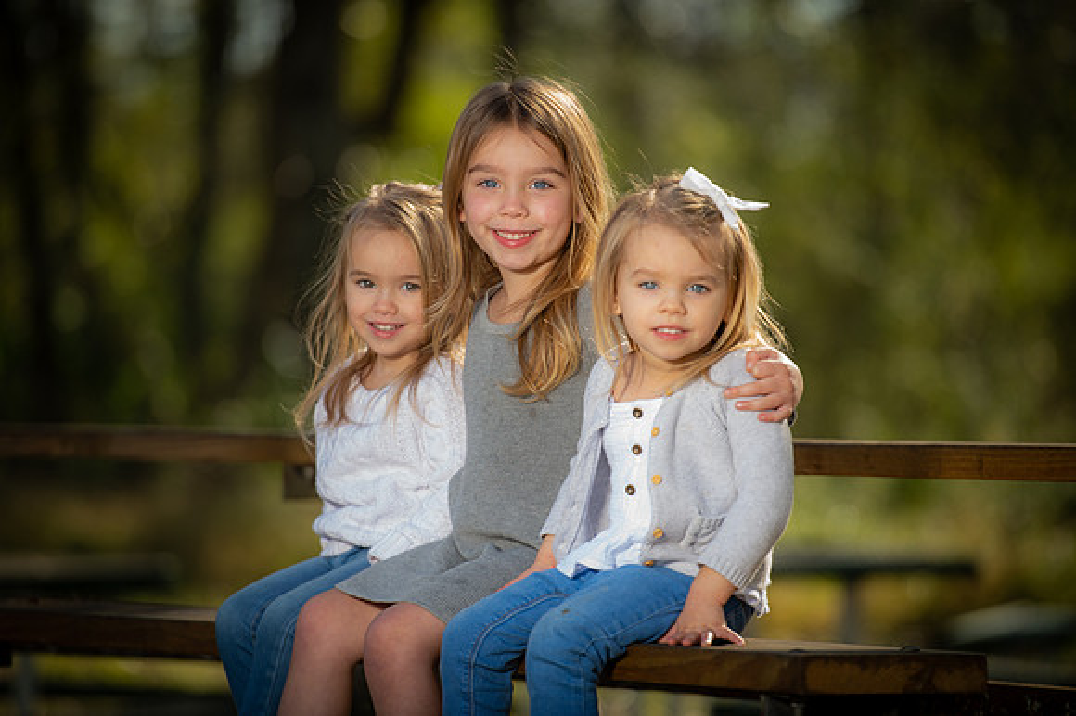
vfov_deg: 6.9
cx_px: 538
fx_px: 5974
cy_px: 358
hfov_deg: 10.3
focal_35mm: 200
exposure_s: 1/250
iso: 50
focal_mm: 200
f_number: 3.2
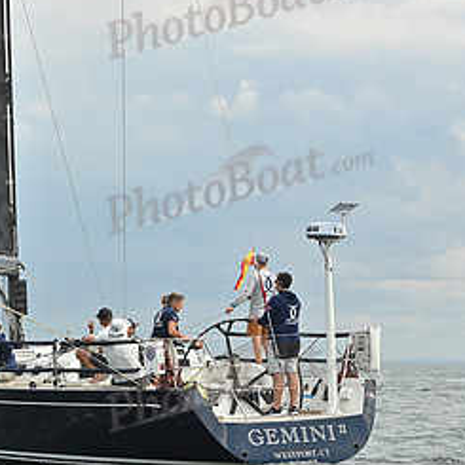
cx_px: 9
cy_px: 310
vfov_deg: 12.4
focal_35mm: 141
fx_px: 2143
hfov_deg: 12.3
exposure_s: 1/1600
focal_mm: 70
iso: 320
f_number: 7.1
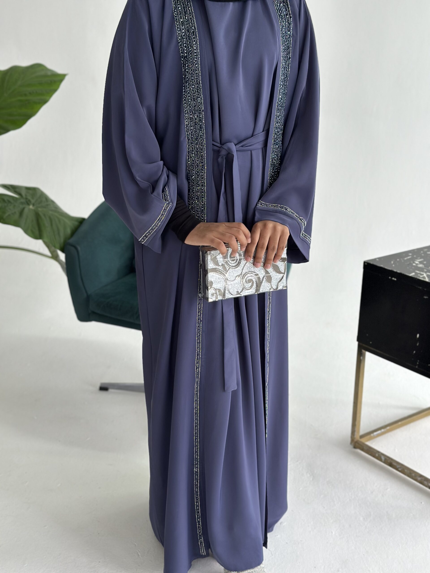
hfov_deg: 30.3
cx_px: 215
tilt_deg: -18.4
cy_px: 286
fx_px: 795
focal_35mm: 48
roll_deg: -2.3
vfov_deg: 39.7
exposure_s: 1/121
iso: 125
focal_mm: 6.86
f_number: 1.78
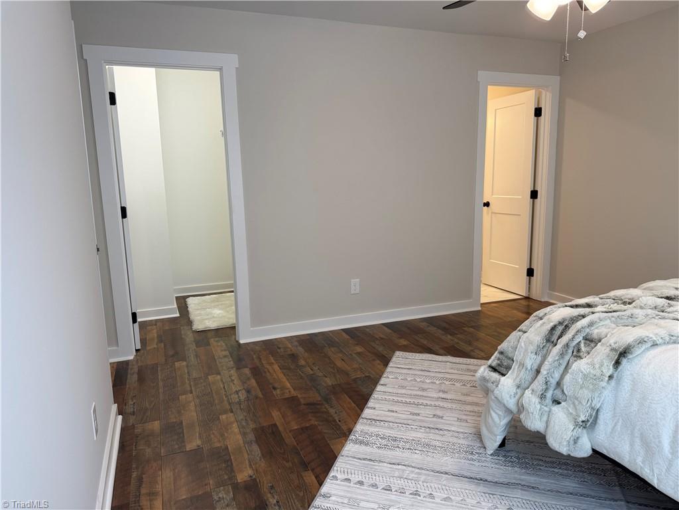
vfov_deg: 56.8
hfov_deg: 71.6
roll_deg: +1.0
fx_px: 471
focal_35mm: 24
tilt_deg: -9.2
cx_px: 340
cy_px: 255
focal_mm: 6.76
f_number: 1.78
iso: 125
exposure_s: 1/120
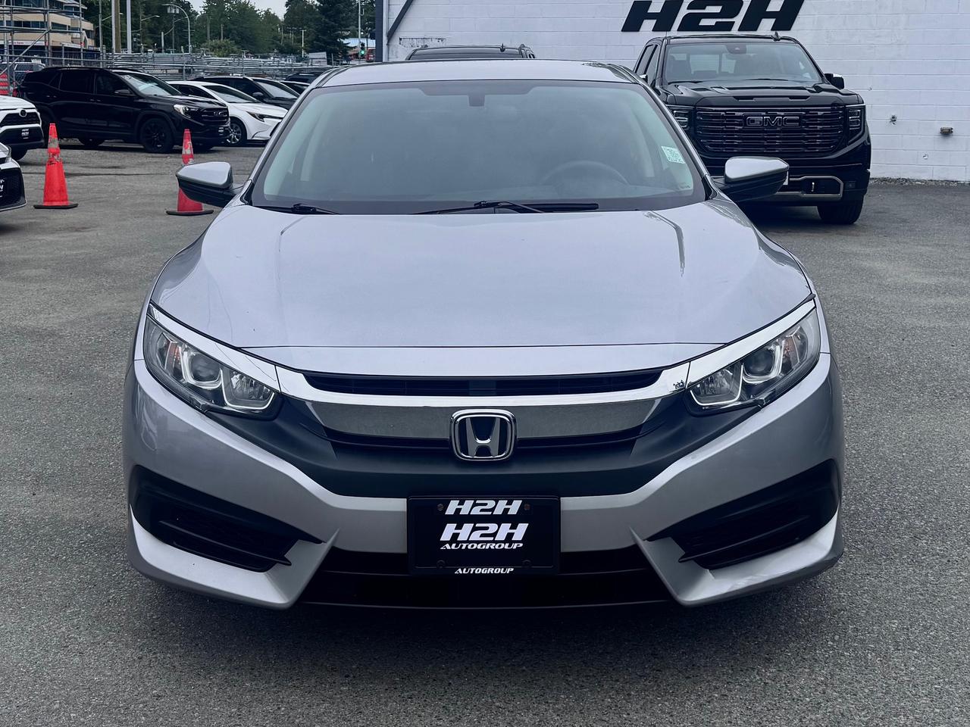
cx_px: 485
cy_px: 364
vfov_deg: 56.8
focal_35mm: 24
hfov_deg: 71.6
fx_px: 673
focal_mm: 6.76
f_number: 1.78
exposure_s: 1/2415
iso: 80
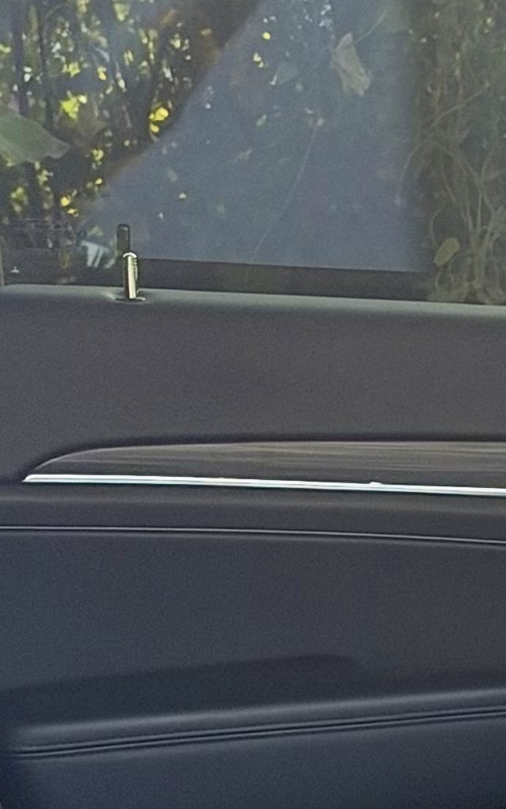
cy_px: 734
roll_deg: -1.5
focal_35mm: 142
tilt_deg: -10.8
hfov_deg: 8.5
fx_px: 3131
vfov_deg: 14.6
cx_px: 1162
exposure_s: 1/109
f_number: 1.8
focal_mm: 6.93
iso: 400
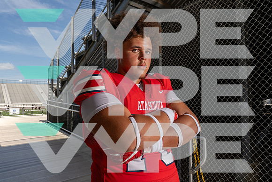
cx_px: 136
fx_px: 196
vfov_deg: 49.6
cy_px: 91
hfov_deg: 69.4
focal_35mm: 26
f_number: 10
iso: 160
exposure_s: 1/250
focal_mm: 26
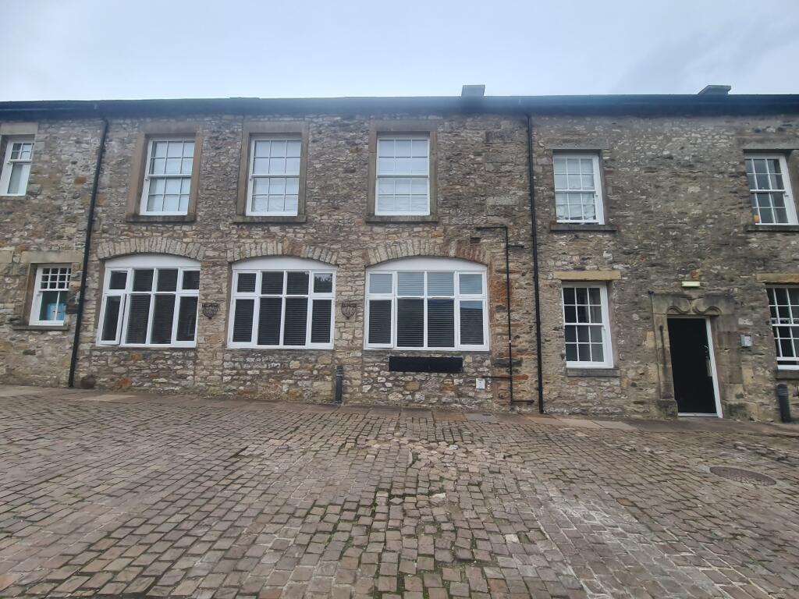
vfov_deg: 89.9
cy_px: 300
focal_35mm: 13
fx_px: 300
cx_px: 400
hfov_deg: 106.2
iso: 50
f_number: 2.2
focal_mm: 2.2
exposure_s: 1/586
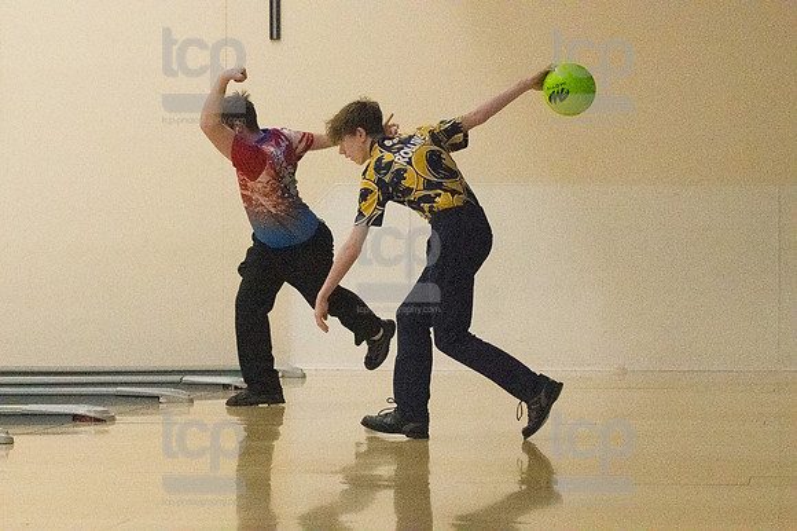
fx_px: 2987
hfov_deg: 15.2
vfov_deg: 10.1
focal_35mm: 135
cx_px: 398
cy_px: 266
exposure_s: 1/1250
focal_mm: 90
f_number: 4.5
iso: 10000
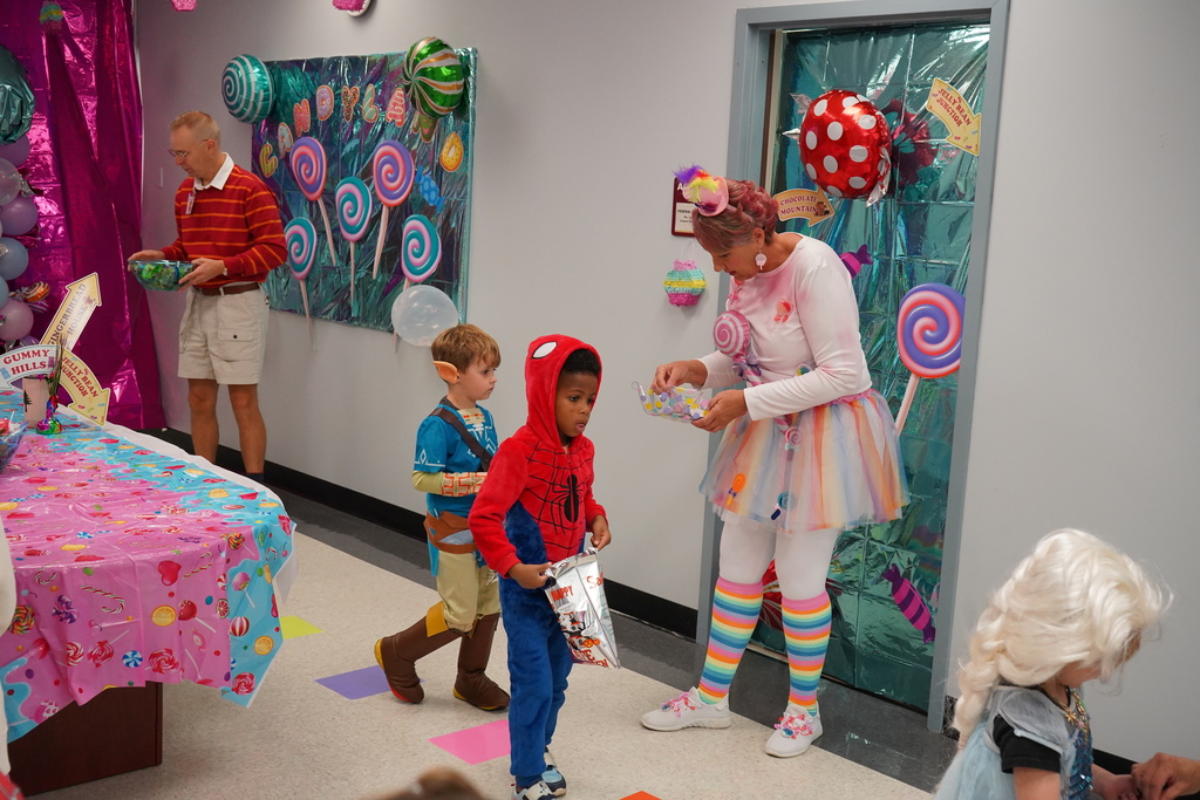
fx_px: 1333
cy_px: 400
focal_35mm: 40
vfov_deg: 33.4
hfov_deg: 48.5
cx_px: 600
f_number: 6.3
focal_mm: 40
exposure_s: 1/250
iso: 4000
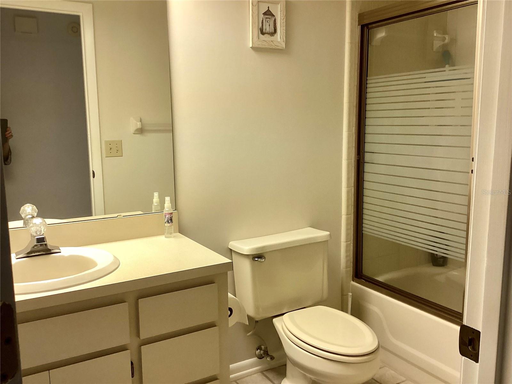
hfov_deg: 58.4
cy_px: 192
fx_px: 459
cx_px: 256
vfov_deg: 45.4
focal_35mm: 31
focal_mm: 3.3
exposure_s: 1/50
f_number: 2.4
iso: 160
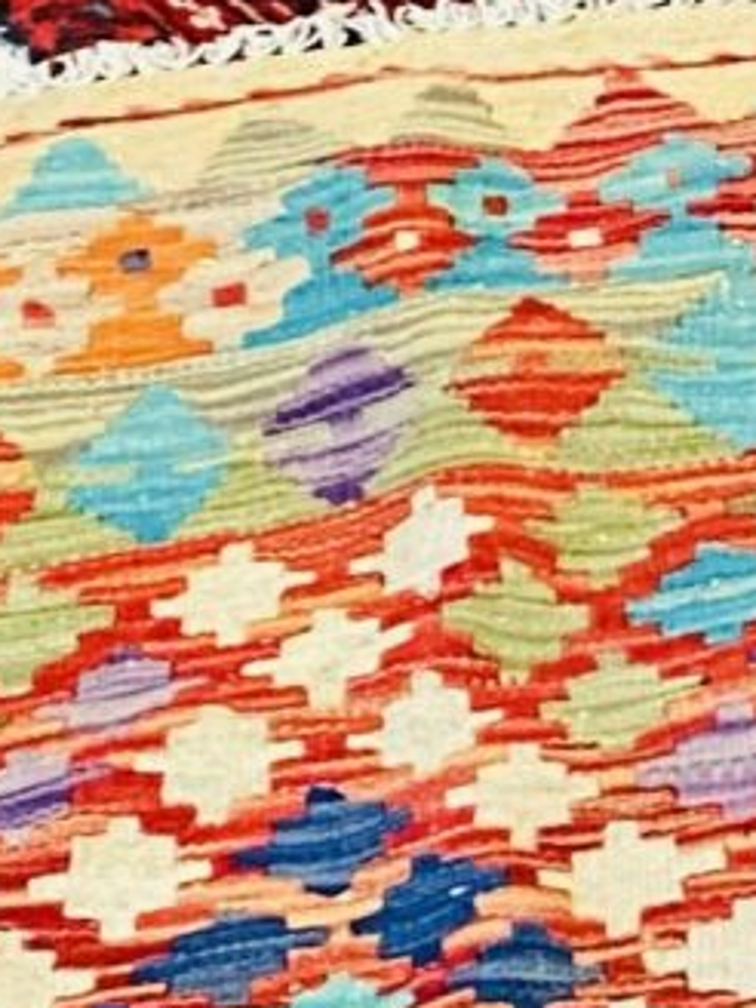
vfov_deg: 9.3
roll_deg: +1.5
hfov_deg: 7.1
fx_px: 5911
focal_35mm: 203
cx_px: 1457
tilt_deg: -31.0
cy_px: -765
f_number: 1.8
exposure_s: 1/33
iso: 400
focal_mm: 4.25
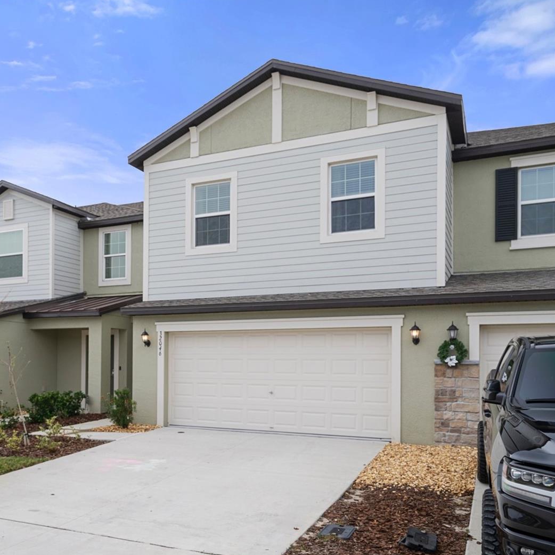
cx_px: 187
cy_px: 280
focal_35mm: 30
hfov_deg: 53.0
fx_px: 544
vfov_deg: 54.0
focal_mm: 23
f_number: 8
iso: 320
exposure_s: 1/125
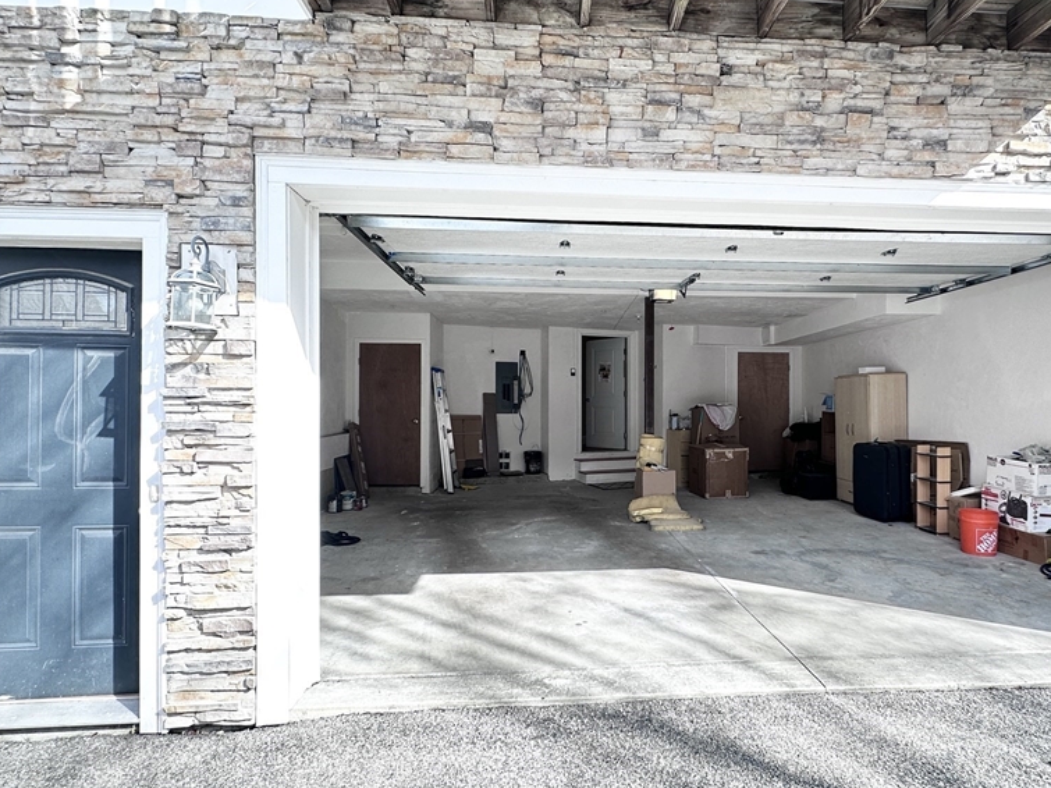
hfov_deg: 84.3
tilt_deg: -0.1
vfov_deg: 68.7
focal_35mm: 19
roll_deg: -0.2
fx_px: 577
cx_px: 586
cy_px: 402
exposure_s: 1/192
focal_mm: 2.22
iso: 40
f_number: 2.2
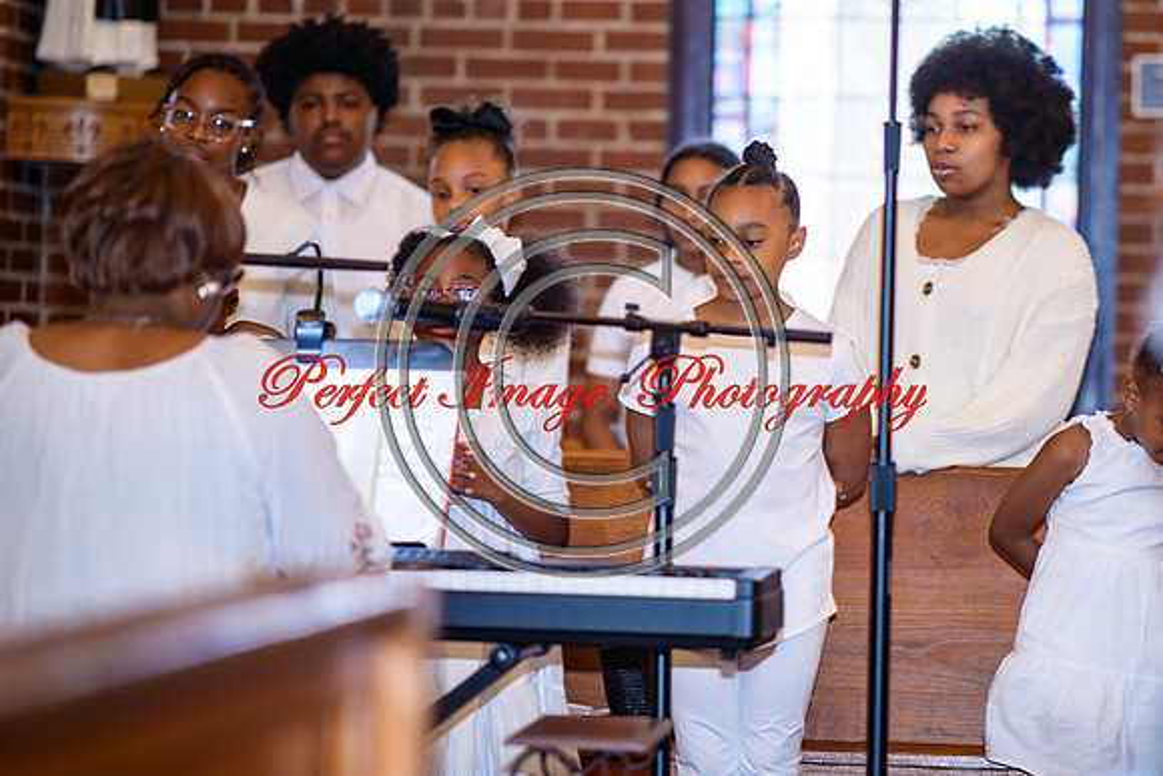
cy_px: 308
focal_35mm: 147
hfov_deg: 14.0
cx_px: 812
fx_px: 4735
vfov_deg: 9.4
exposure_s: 1/100
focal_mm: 105
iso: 100
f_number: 1.4
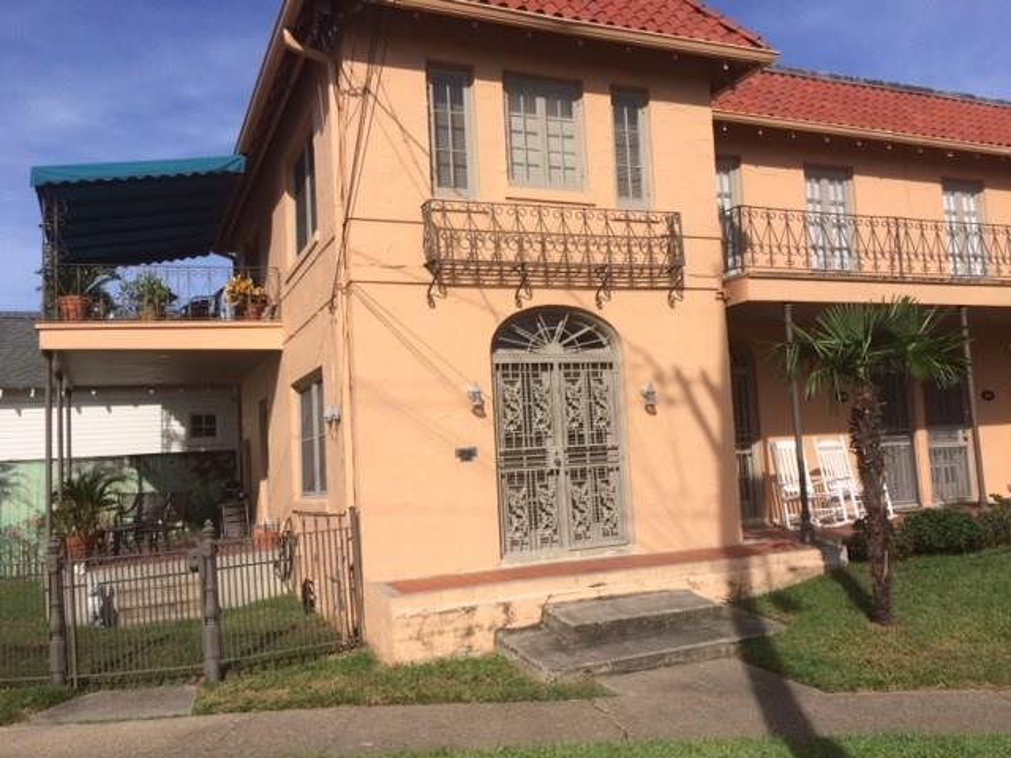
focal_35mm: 29
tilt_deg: +5.0
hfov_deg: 61.7
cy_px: 379
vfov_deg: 48.2
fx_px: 847
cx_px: 506
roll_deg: +4.3
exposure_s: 1/2933
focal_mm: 4.15
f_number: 2.2
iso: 32
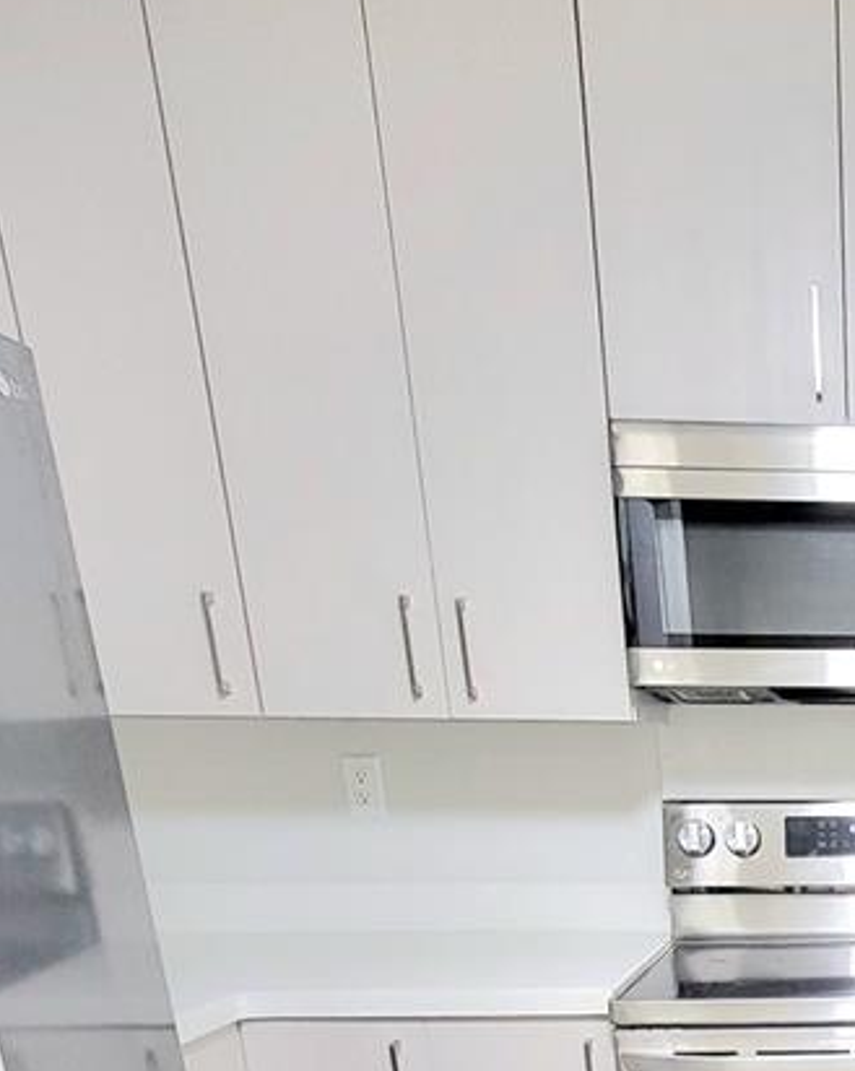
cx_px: 1001
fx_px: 1172
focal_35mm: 37
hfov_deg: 33.4
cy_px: 1144
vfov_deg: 40.7
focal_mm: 1.74
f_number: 2.2
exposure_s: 1/30
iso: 400
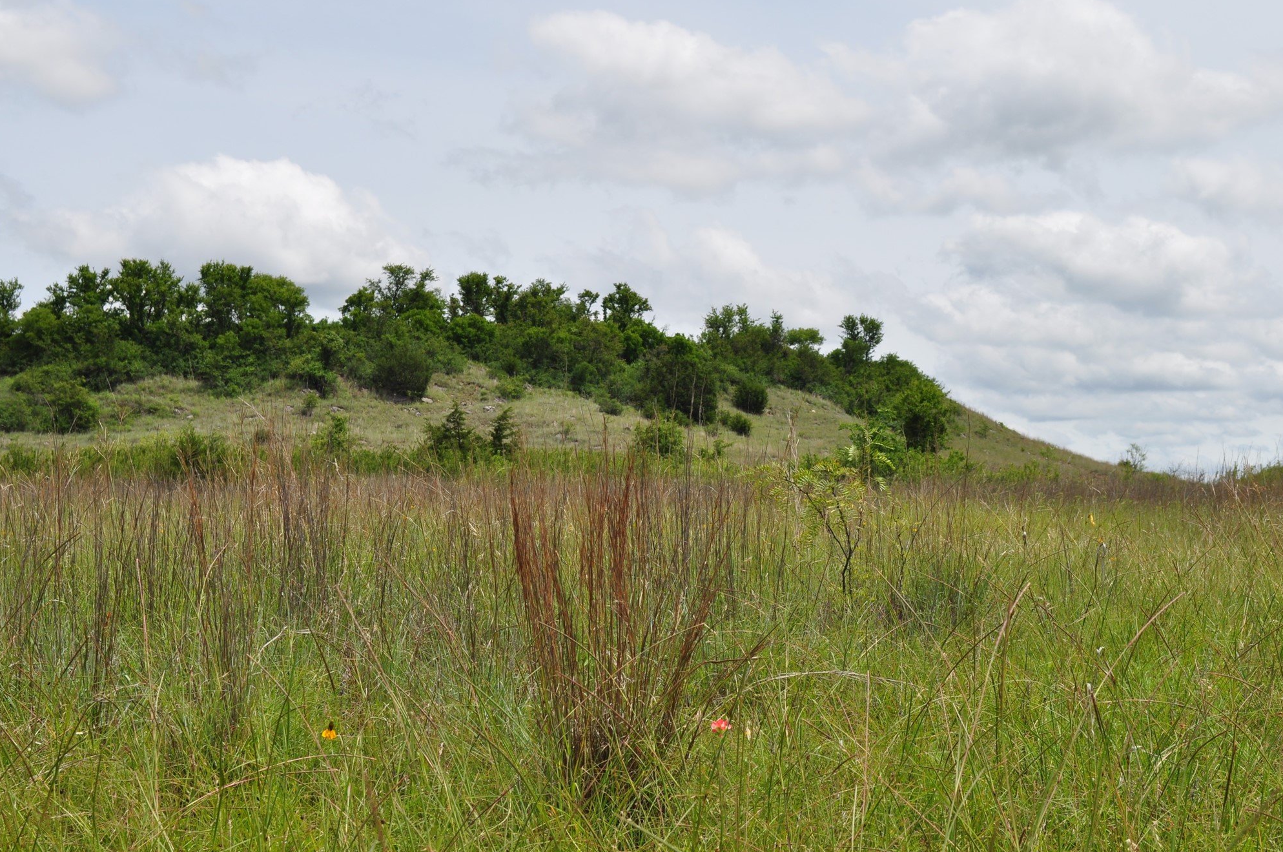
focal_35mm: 69
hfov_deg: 29.3
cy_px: 412
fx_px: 2456
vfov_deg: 19.7
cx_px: 649
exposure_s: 1/400
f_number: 11
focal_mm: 42
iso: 200
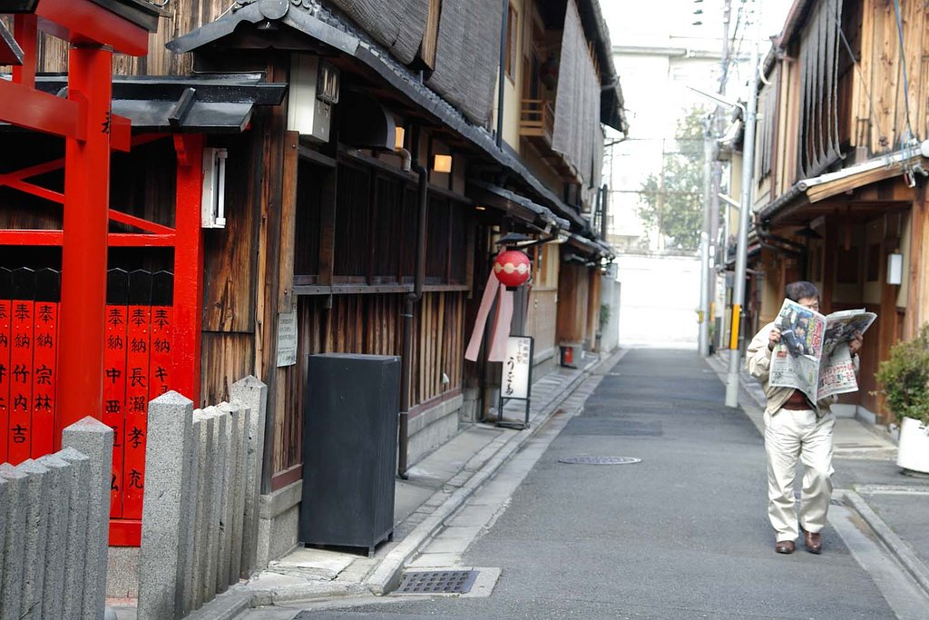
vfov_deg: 18.2
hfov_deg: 27.0
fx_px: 1936
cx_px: 464
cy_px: 310
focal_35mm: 75
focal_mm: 50
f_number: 4
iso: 200
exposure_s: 1/125
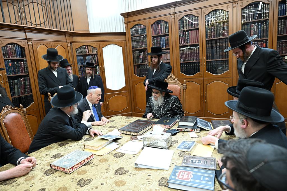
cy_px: 96
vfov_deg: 53.1
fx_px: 191
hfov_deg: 73.7
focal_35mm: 24
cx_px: 144
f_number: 4
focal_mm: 24
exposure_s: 1/200
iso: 1000
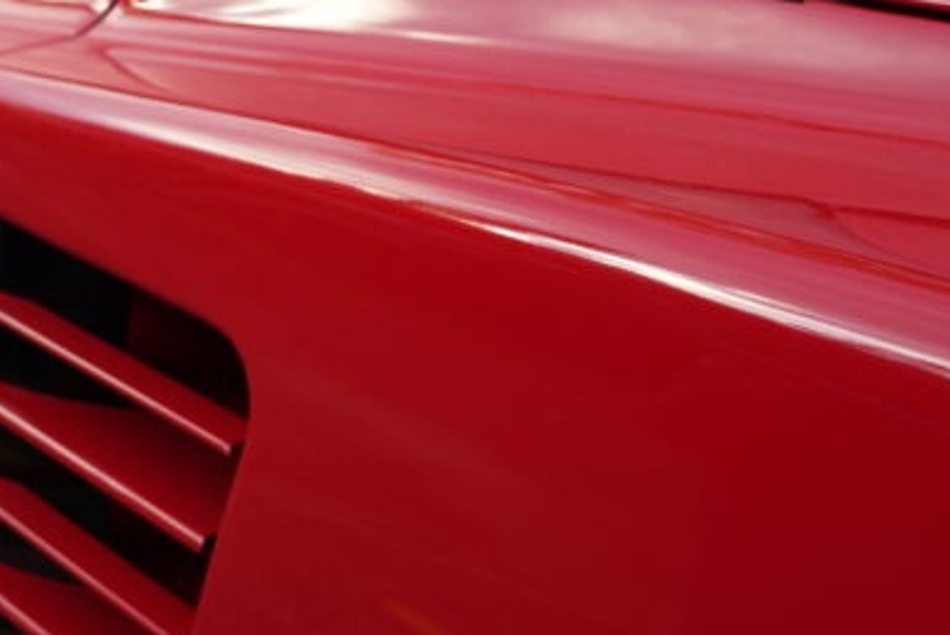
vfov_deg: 13.4
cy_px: -104
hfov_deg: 19.6
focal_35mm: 100
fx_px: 2641
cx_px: -56
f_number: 4.5
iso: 100
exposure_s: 1/200
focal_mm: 38
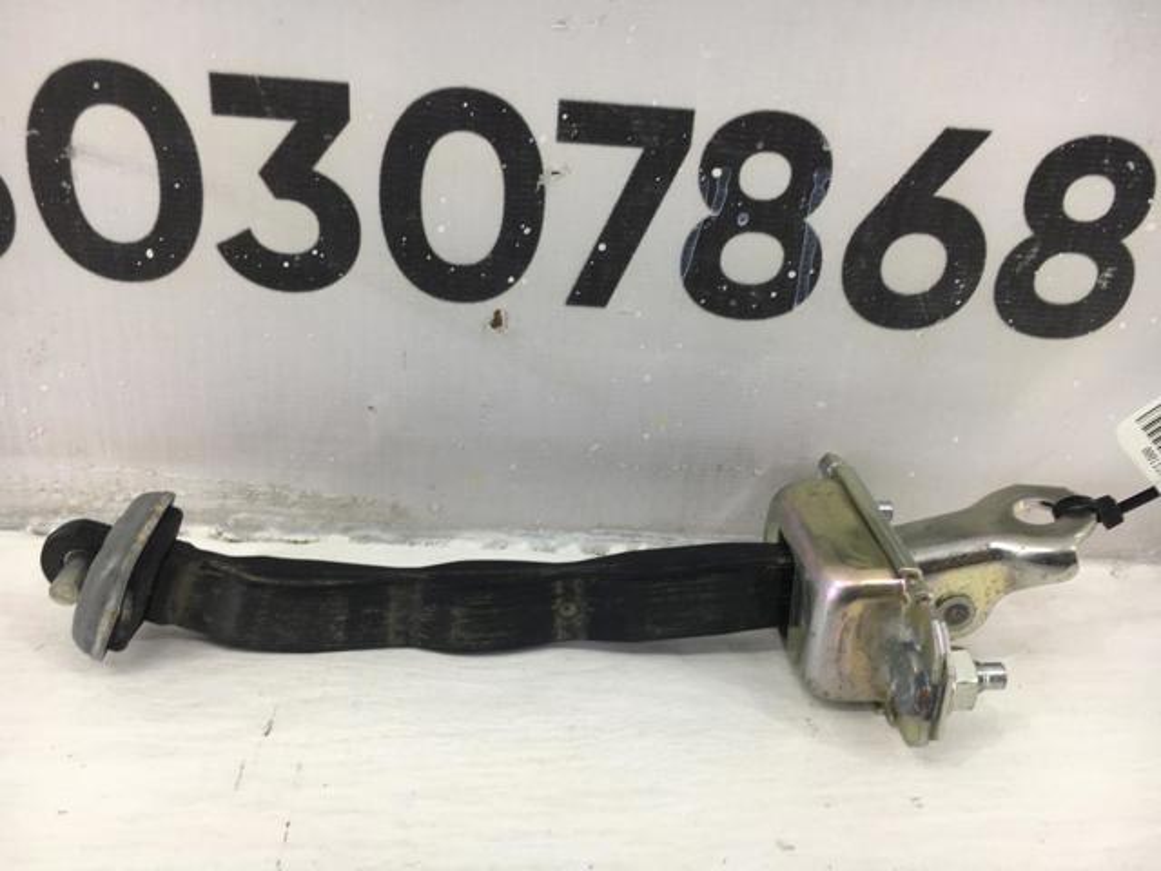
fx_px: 973
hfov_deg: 61.7
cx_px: 580
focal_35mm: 29
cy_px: 436
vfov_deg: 48.2
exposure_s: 1/50
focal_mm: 4.15
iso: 25
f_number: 2.2
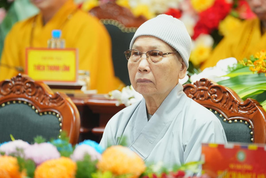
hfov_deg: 7.5
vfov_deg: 5.0
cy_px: 89
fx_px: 2017
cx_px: 133
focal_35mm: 273
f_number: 2.8
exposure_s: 1/125
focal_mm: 182
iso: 3200
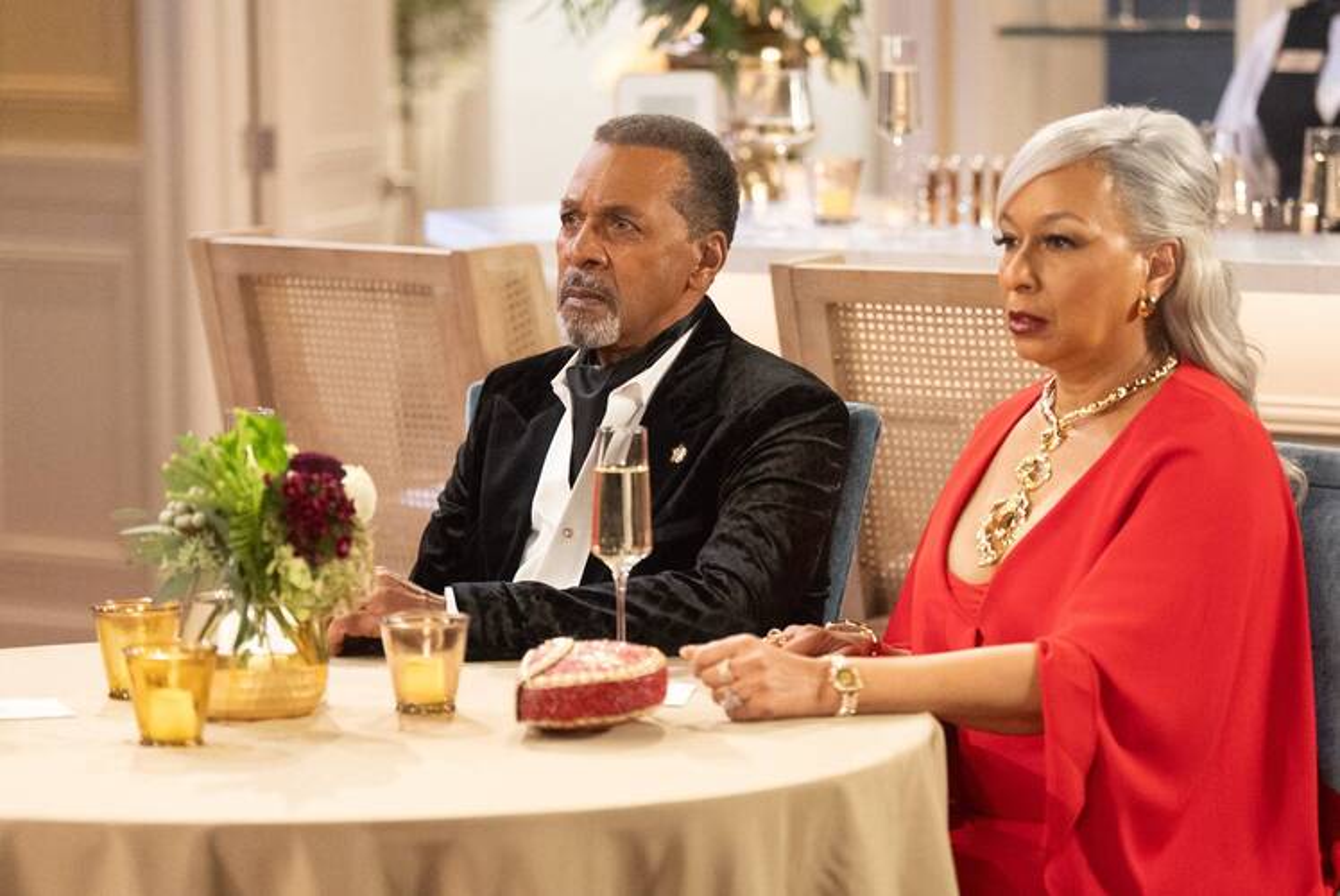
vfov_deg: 11.0
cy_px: 448
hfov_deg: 16.4
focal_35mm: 125
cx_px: 670
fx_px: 4656
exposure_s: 1/400
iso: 10000
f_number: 2.8
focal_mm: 125
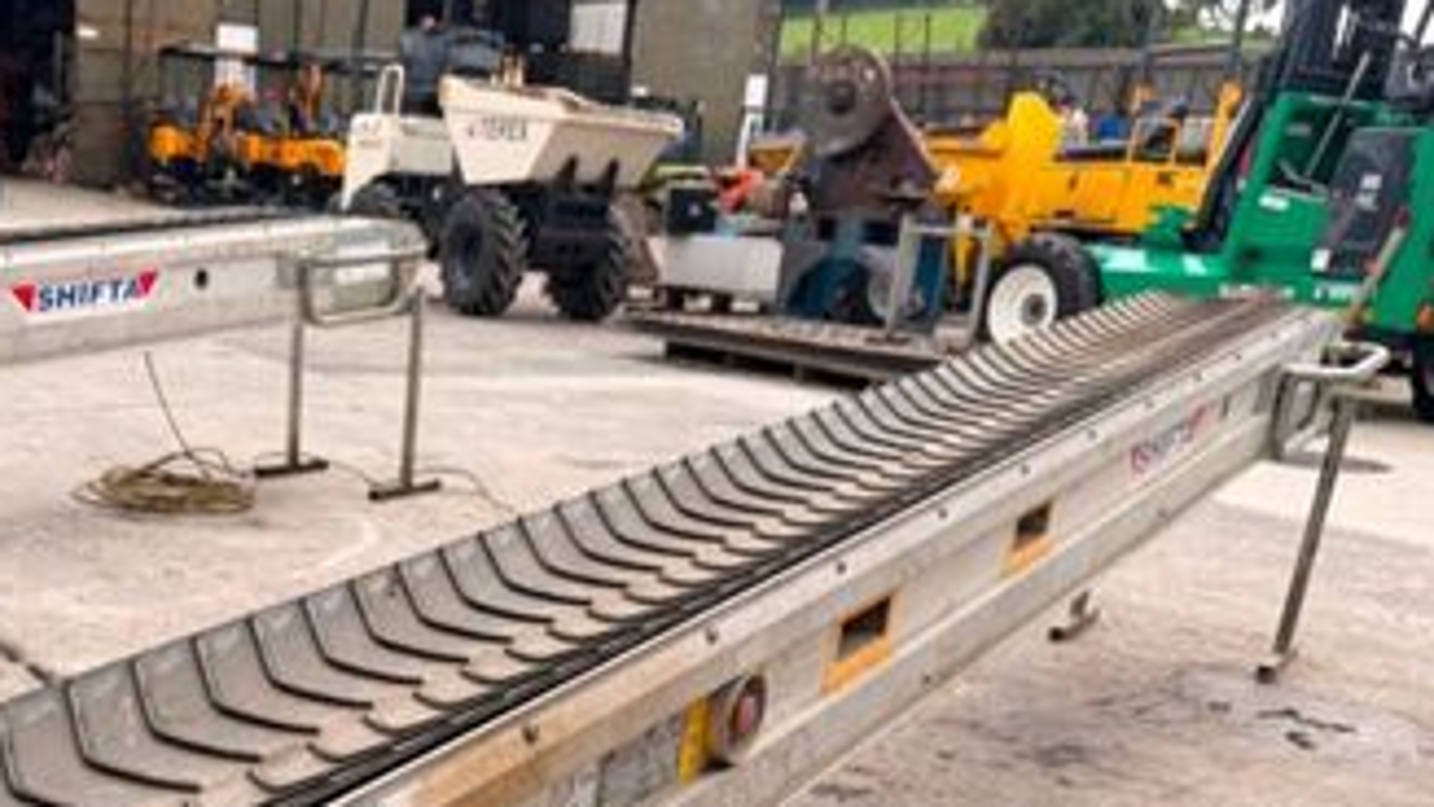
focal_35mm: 48
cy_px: 947
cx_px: 311
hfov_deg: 41.3
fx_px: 1825
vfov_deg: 23.0
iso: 80
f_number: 1.78
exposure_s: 1/822
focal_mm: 6.76
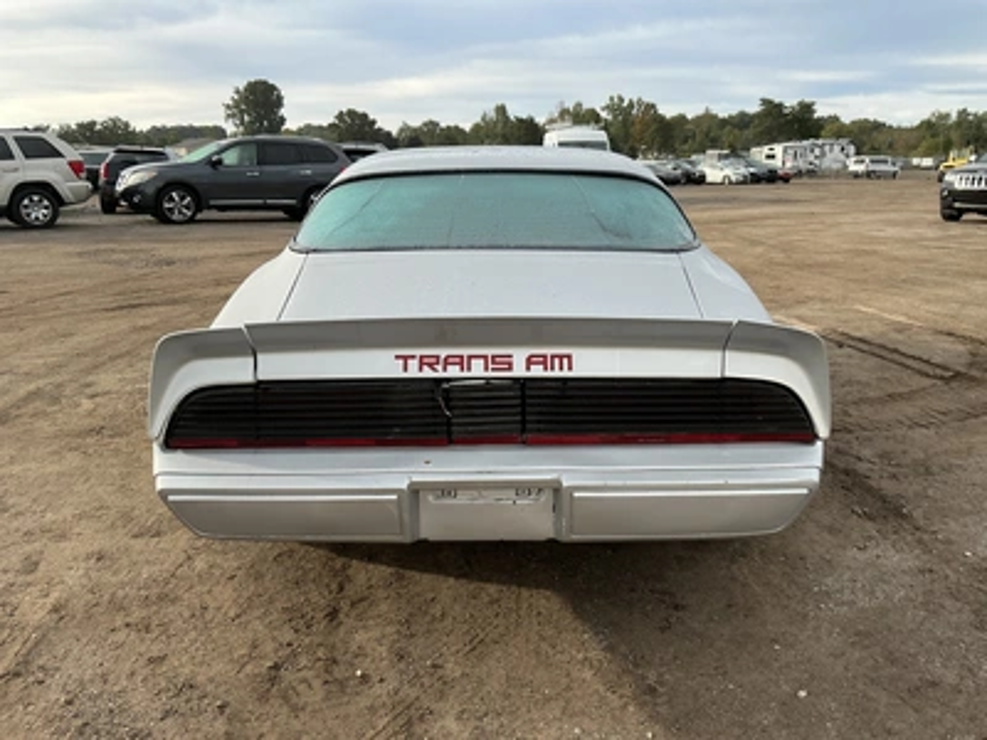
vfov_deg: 49.7
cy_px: 370
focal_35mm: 28
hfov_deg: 63.4
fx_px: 798
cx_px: 494
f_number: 1.8
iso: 25
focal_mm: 3
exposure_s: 1/759
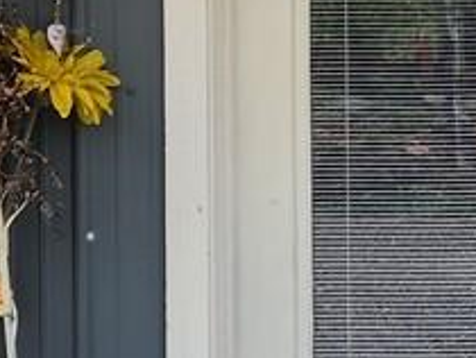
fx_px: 2409
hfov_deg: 11.1
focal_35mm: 175
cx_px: 537
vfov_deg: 8.4
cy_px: -45
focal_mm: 6.4
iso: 12
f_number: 1.8
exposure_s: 1/771
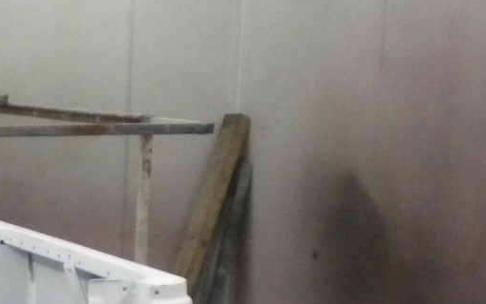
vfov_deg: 9.2
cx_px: -340
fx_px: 1841
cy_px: 445
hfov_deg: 13.7
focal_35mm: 139
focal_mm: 6.3
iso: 400
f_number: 3.1
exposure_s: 1/346
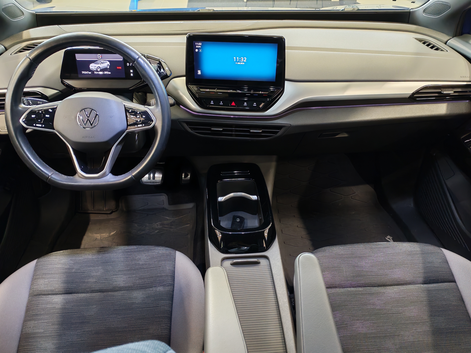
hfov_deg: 58.4
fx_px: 422
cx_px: 236
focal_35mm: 31
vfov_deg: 45.4
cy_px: 176
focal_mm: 6.12
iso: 800
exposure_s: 1/50
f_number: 1.9
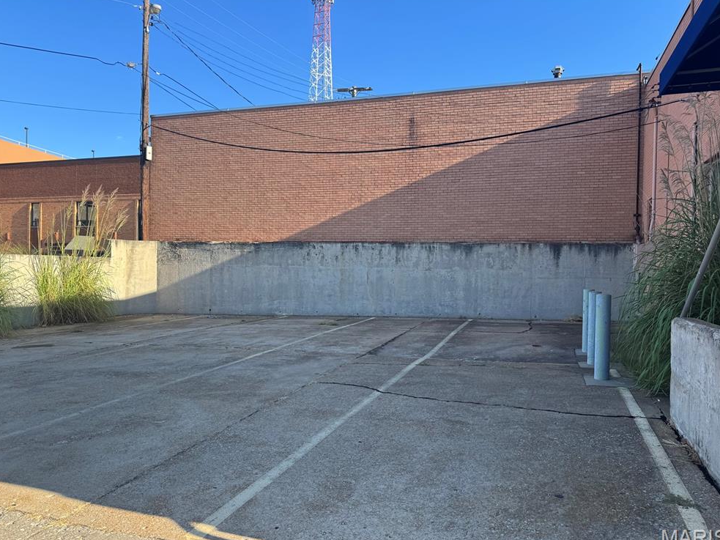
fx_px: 520
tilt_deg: -1.3
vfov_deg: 54.9
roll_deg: -1.3
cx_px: 360
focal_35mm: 25
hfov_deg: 69.4
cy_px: 272
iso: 80
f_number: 1.78
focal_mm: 6.76
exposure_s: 1/1366
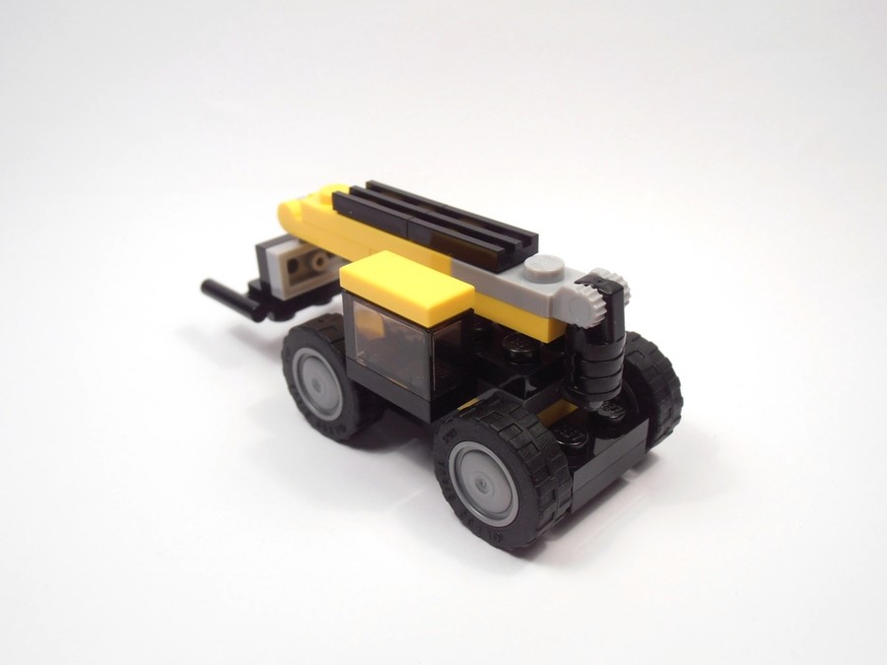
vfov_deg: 38.7
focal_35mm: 37
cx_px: 444
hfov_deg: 50.1
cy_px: 332
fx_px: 948
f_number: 3.9
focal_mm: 6.61
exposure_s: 1/60
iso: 80
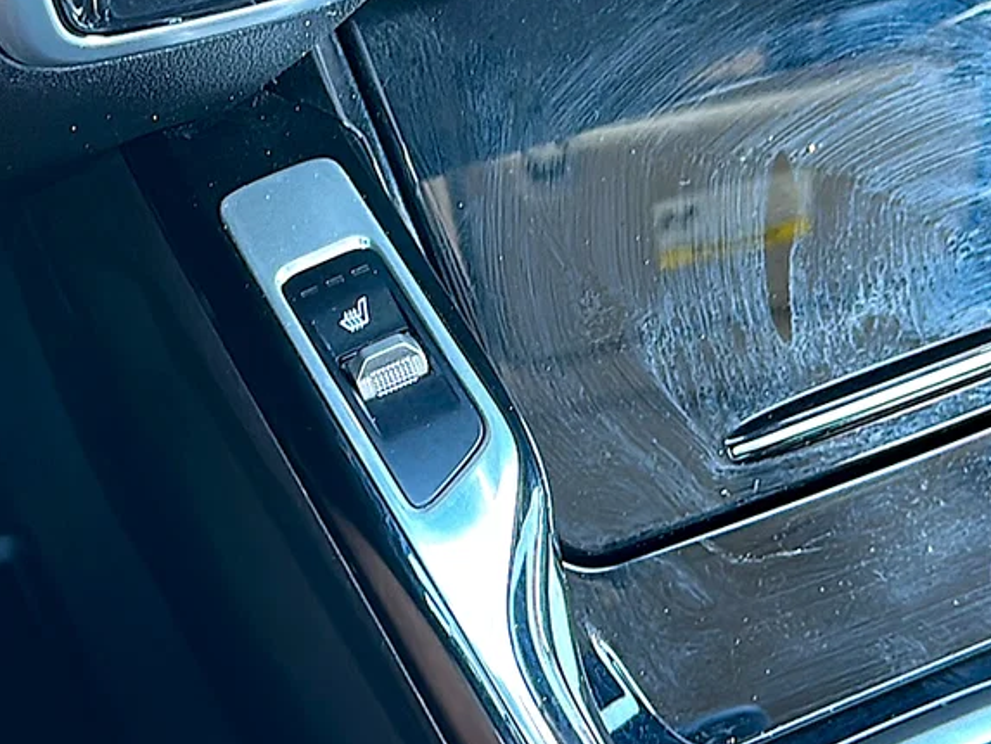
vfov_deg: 26.6
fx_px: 1575
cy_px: 387
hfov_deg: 34.9
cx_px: 439
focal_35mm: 55
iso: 320
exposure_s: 1/40
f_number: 1.78
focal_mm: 6.86
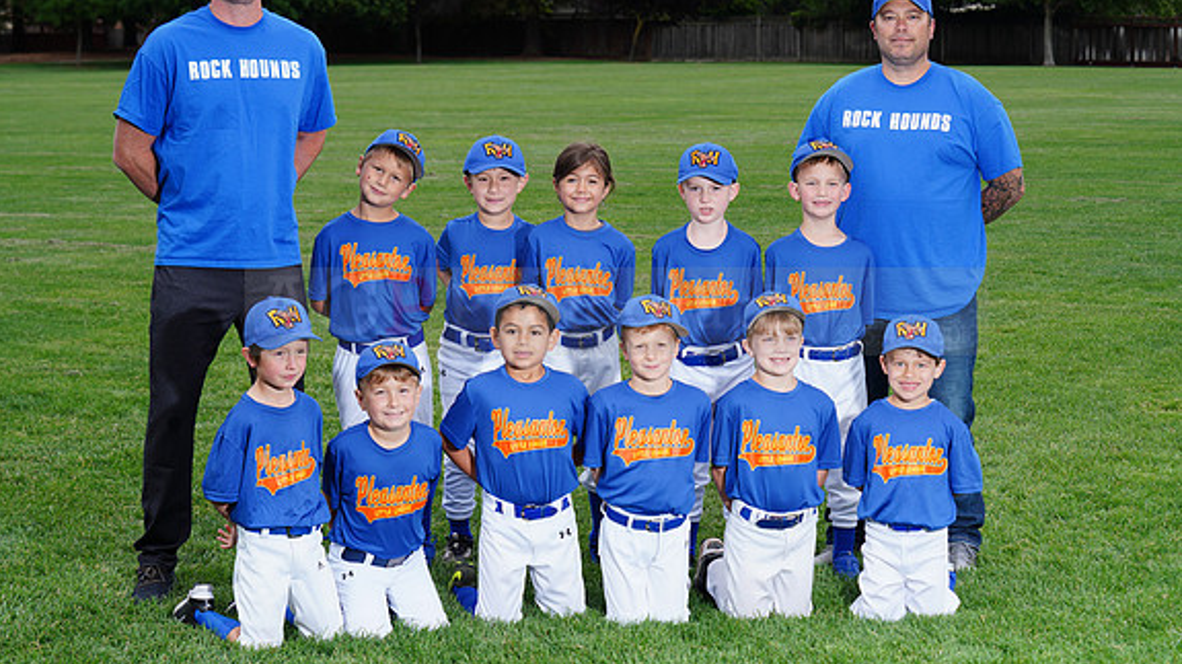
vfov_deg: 16.3
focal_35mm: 74
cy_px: 295
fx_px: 2319
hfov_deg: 28.6
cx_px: 590
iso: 200
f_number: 8
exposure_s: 1/200
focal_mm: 70
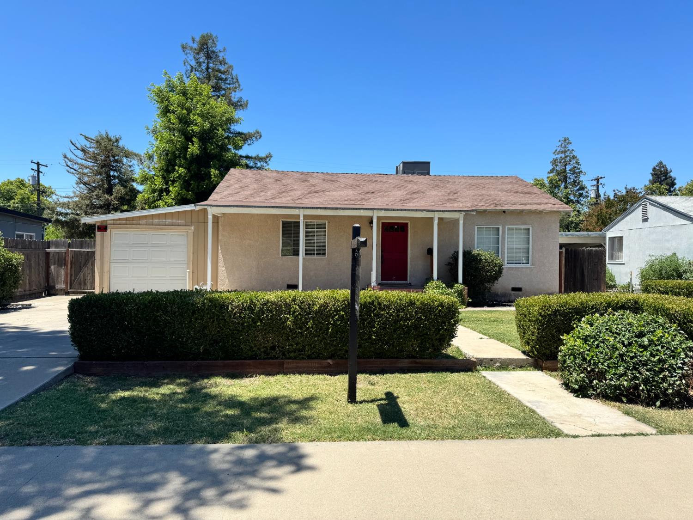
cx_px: 346
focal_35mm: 24
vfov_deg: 56.8
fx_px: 480
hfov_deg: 71.6
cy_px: 260
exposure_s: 1/3597
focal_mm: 6.76
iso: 80
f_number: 1.78
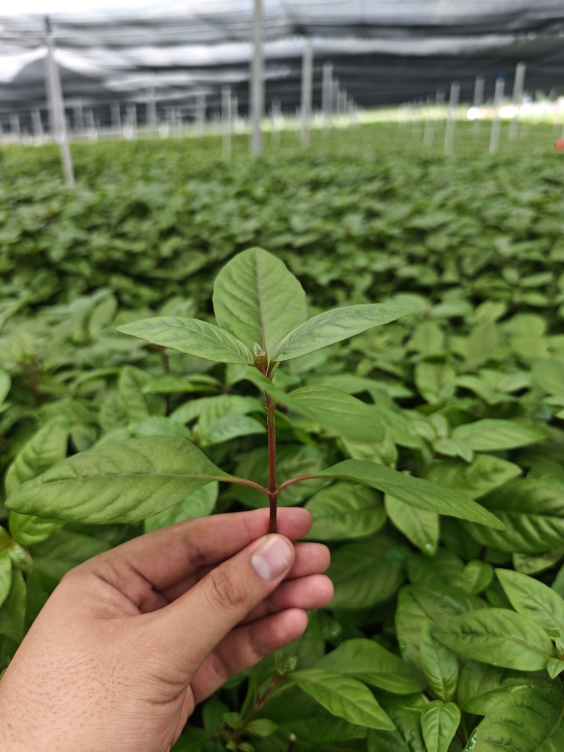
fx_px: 500
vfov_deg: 73.9
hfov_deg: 58.9
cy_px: 376
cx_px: 282
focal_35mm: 23
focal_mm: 6.55
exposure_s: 1/190
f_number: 1.62
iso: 50
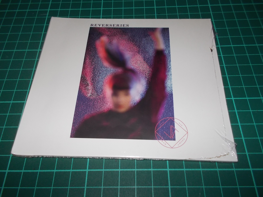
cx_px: 132
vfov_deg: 48.2
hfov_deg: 61.7
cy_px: 98
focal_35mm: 29
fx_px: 220
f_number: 3.3
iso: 200
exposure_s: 1/30
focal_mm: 4.1
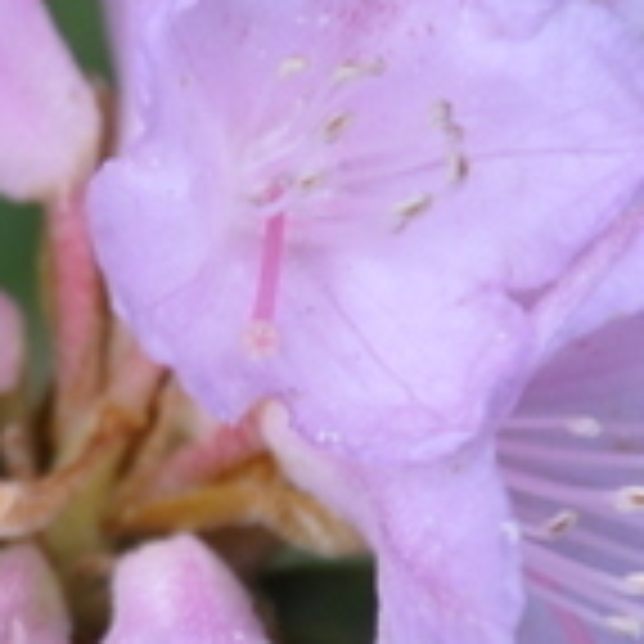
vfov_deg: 2.3
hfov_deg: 2.3
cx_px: -5
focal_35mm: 747
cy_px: 410
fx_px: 15731
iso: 400
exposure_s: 1/60
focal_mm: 105
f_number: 5.6
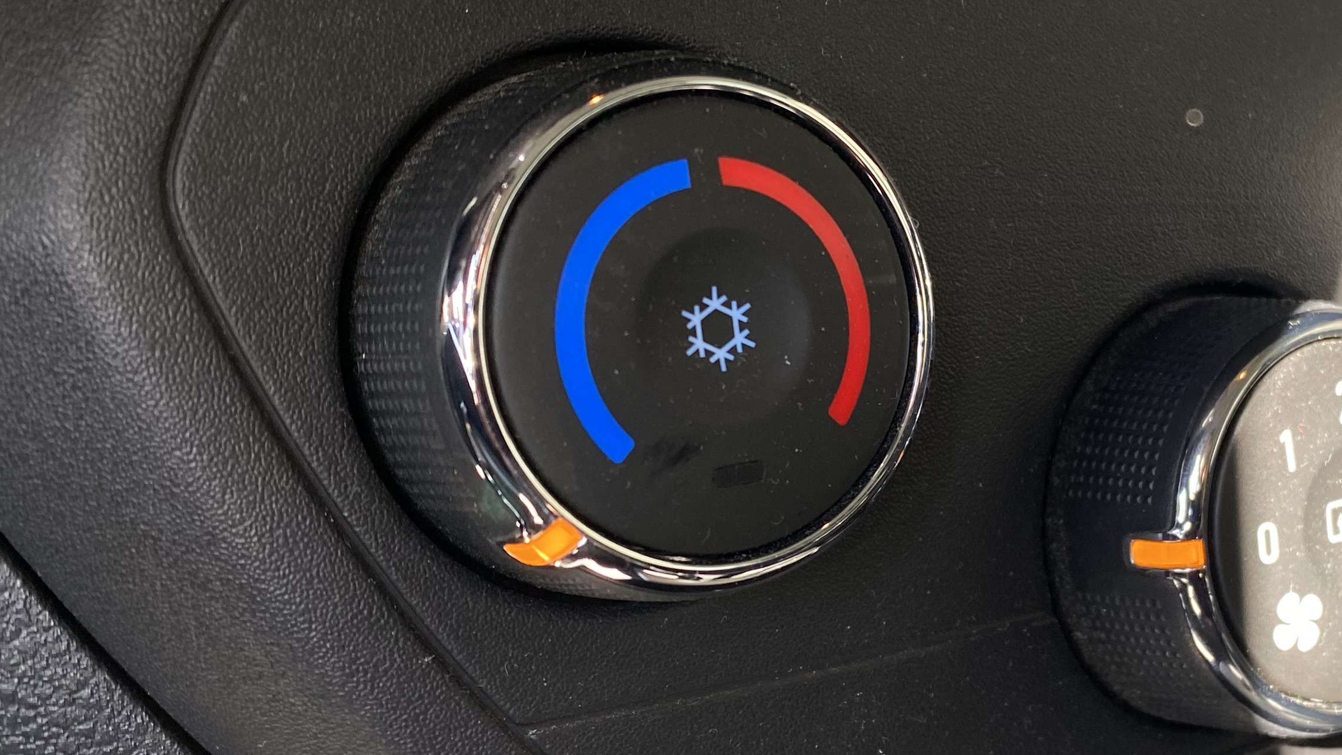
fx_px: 1779
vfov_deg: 24.0
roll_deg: -11.0
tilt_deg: -21.5
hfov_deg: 39.9
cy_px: 395
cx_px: 1044
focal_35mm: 50
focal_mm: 4.25
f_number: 1.8
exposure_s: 1/121
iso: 80
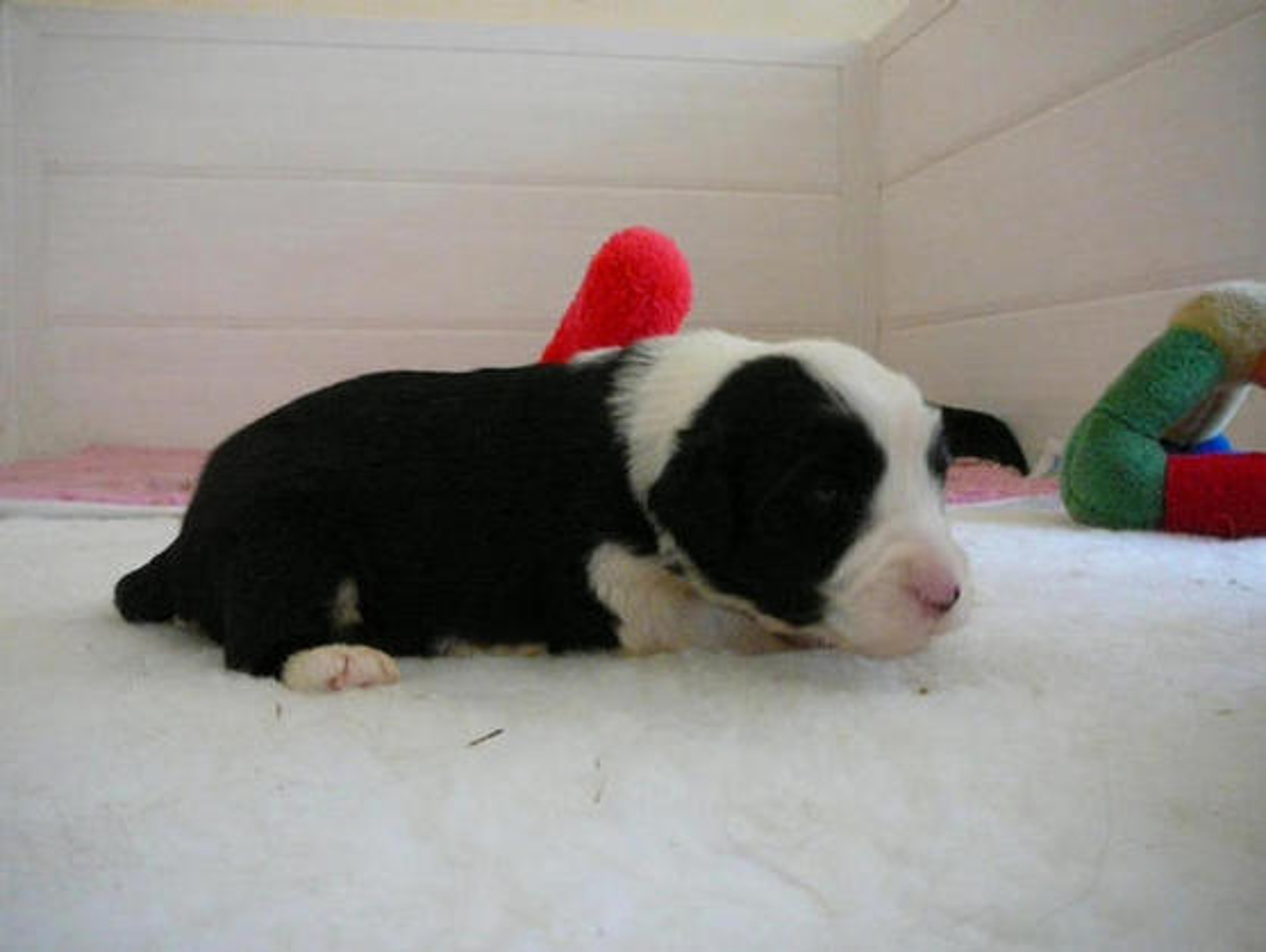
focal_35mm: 35
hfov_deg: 52.6
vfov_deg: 40.8
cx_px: 633
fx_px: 1281
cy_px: 476
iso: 400
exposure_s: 1/40
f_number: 2.8
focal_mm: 5.2
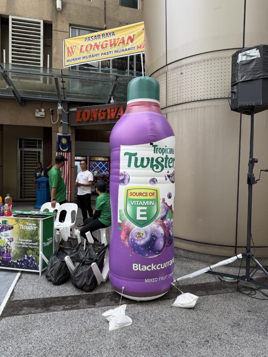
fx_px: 248
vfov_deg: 71.6
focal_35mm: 24
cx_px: 134
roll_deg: -1.4
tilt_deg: -2.5
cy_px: 178
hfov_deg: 56.8
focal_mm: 6.76
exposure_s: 1/423
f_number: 1.78
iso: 80
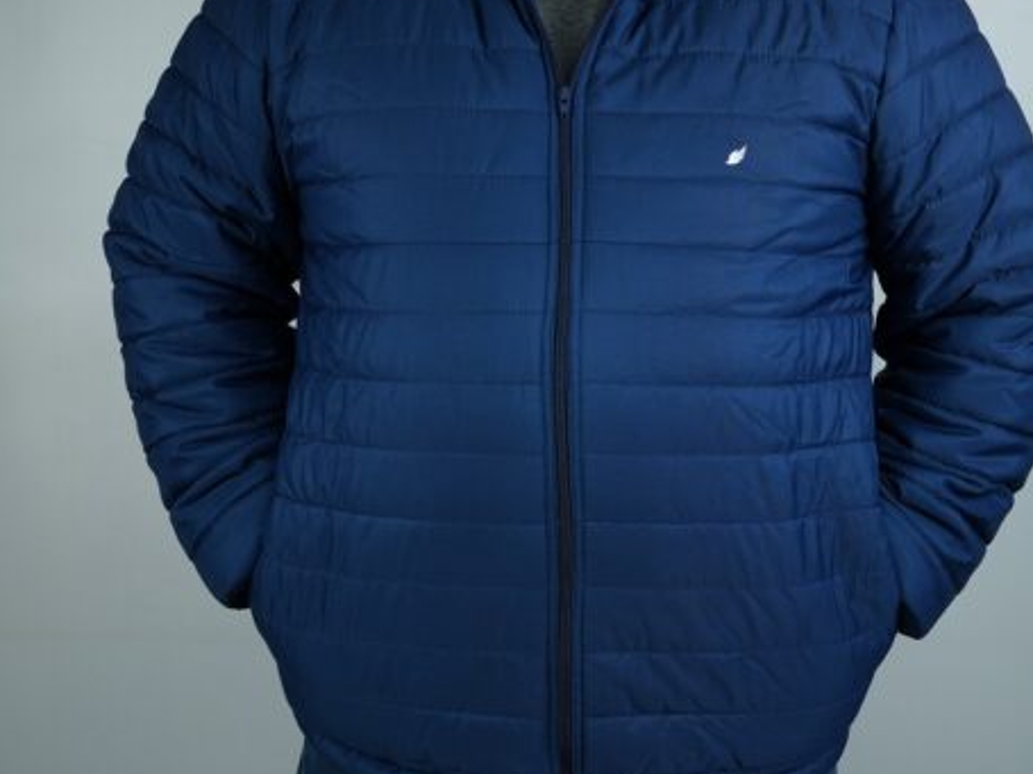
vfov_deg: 20.6
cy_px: 321
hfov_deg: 27.3
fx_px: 2125
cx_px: 611
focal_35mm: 71
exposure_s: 1/80
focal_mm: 32.1
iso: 250
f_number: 2.8
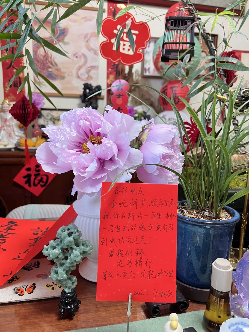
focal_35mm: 26
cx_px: 124
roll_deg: -0.7
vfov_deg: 67.3
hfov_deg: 53.1
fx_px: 249
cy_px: 166
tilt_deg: -8.3
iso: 250
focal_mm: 5.7
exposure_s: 1/50
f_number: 1.5
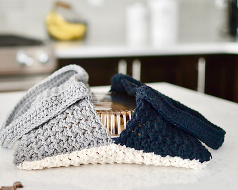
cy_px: 96
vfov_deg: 20.8
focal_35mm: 74
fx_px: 519
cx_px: 65
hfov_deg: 25.6
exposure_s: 1/60
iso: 400
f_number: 2.2
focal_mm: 35
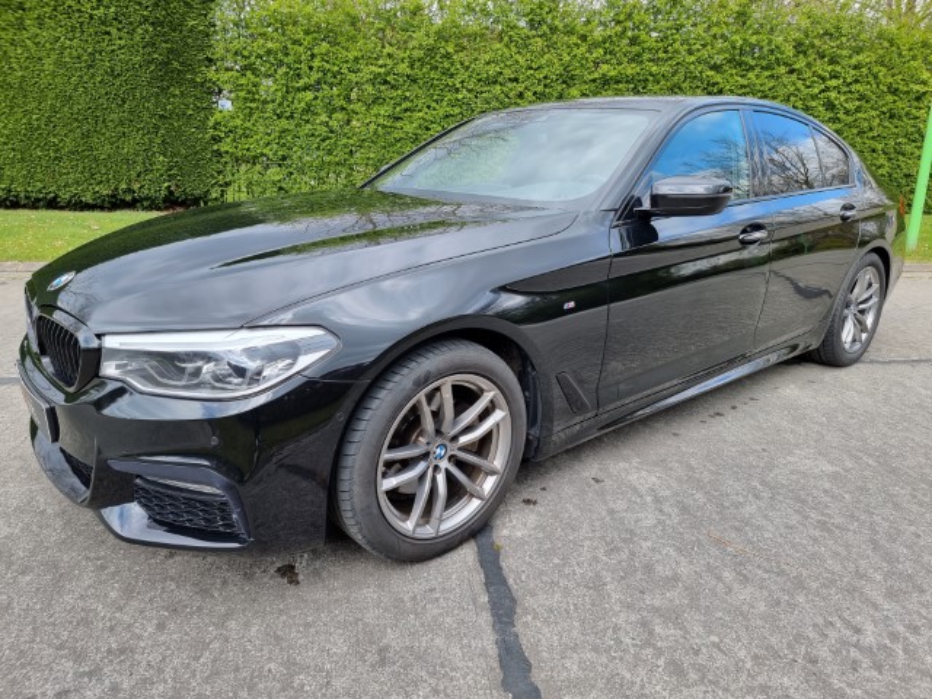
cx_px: 466
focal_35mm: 24
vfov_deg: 56.8
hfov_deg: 71.6
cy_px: 350
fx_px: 646
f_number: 1.8
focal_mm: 6.7
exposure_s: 1/144
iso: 50
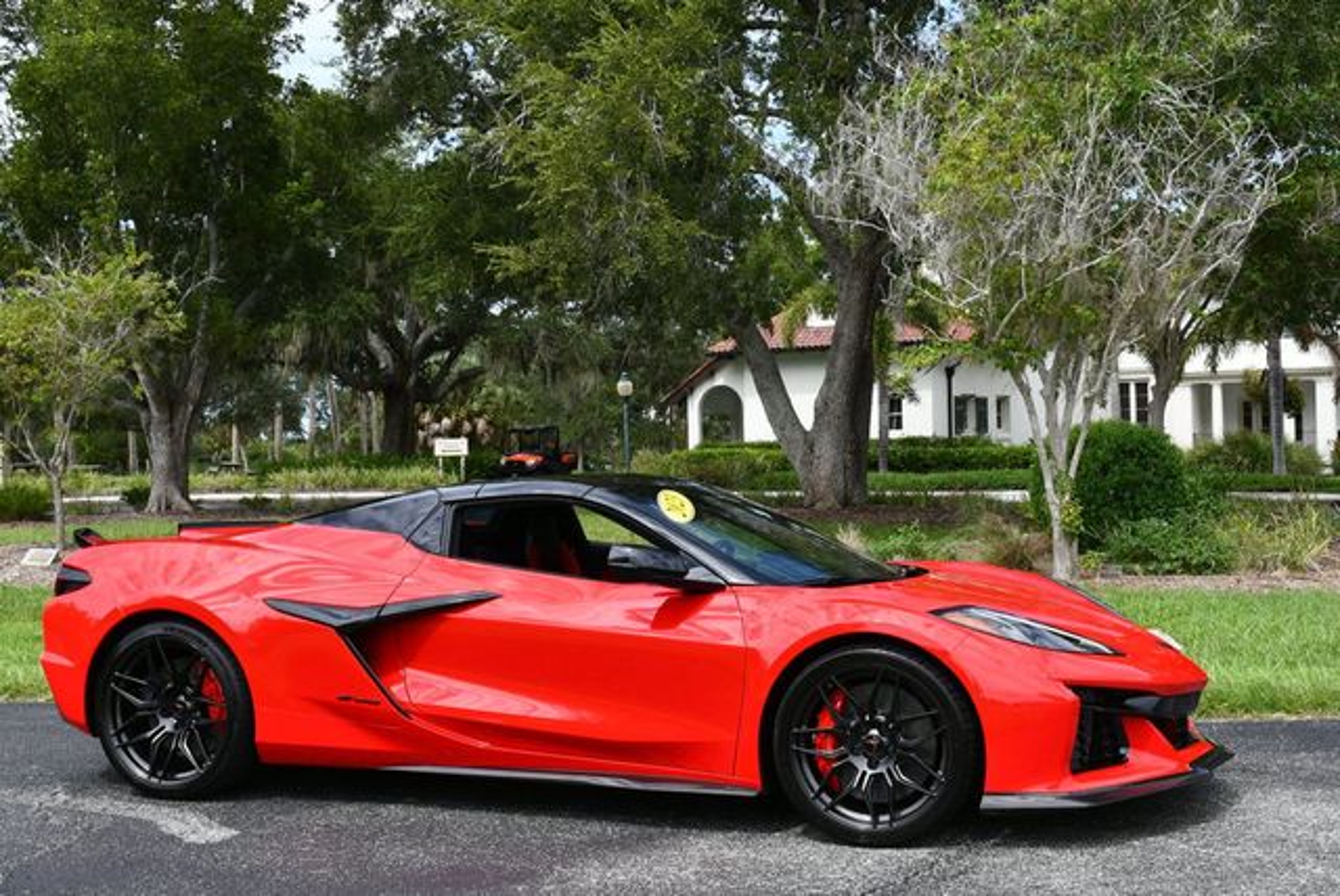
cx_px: 670
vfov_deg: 30.6
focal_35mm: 44
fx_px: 1639
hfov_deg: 44.5
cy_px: 448
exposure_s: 1/250
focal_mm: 22
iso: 125
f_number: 8
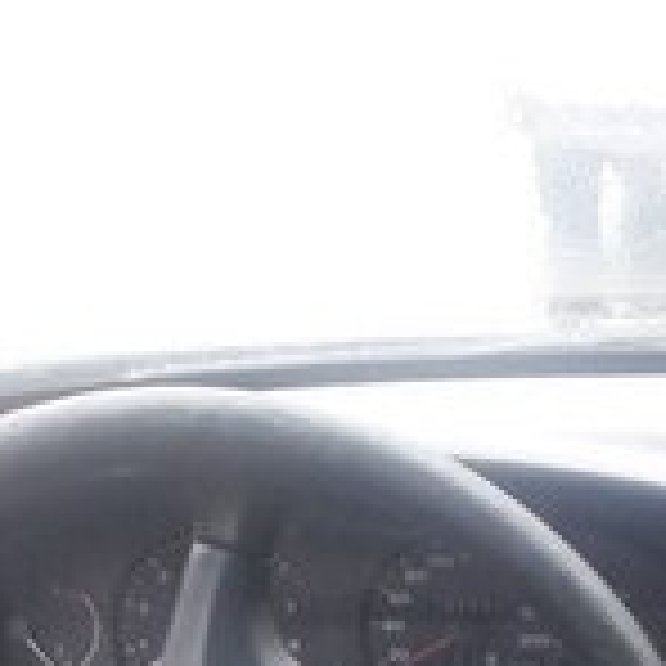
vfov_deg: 14.8
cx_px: 1004
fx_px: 2394
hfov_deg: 14.7
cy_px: 983
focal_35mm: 110
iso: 64
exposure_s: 1/33
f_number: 1.9
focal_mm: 3.7
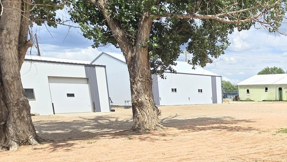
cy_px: 152
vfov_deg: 32.5
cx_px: 287
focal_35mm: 34
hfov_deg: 48.0
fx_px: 259
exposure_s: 1/2289
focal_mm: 2.2
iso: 50
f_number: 2.2
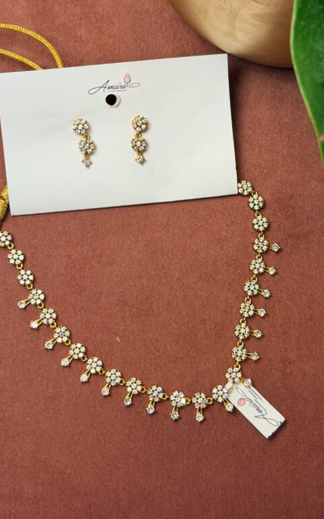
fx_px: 876
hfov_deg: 21.0
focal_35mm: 62
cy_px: 229
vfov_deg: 32.9
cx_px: 181
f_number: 1.78
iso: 50
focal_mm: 6.76
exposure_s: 1/119
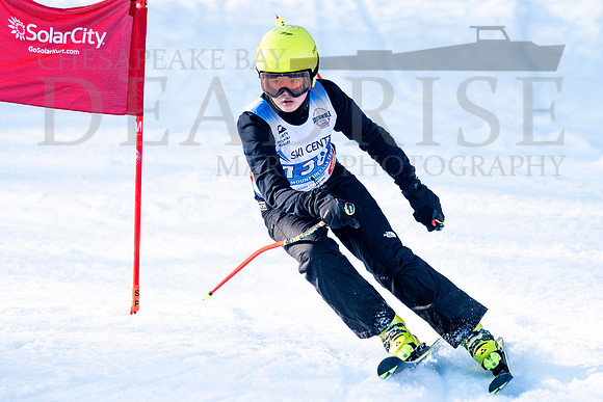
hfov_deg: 3.2
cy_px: 187
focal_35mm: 640
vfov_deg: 2.1
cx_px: 310
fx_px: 10728
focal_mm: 560
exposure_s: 1/2000
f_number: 8
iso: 1250
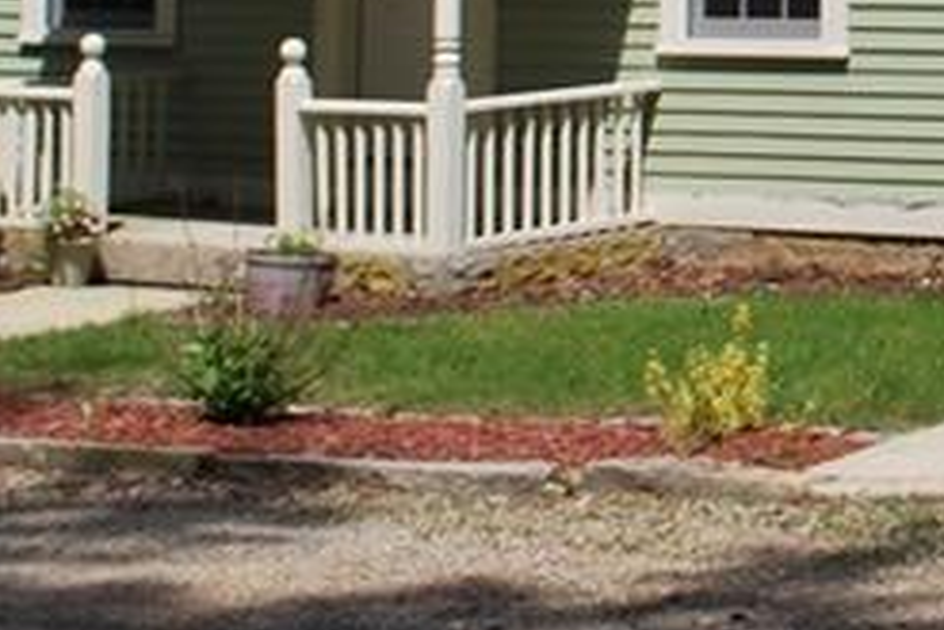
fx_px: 3594
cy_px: -554
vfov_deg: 9.5
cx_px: 1273
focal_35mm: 137
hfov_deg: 14.3
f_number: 8
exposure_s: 1/250
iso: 100
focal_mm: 22
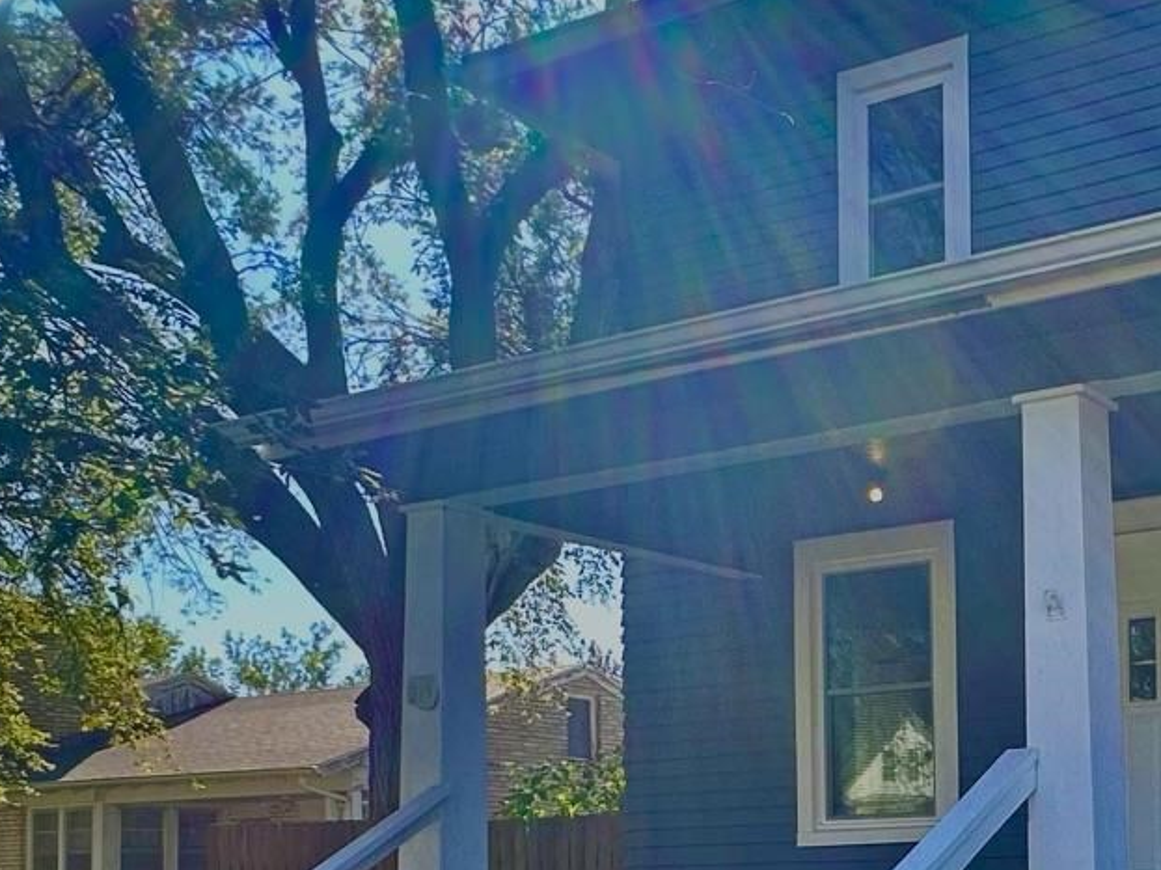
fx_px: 1543
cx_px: 1135
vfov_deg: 29.9
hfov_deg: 37.3
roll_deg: +0.5
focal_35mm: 46
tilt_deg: +1.5
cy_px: 816
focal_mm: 2.22
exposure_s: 1/428
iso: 40
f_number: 2.2
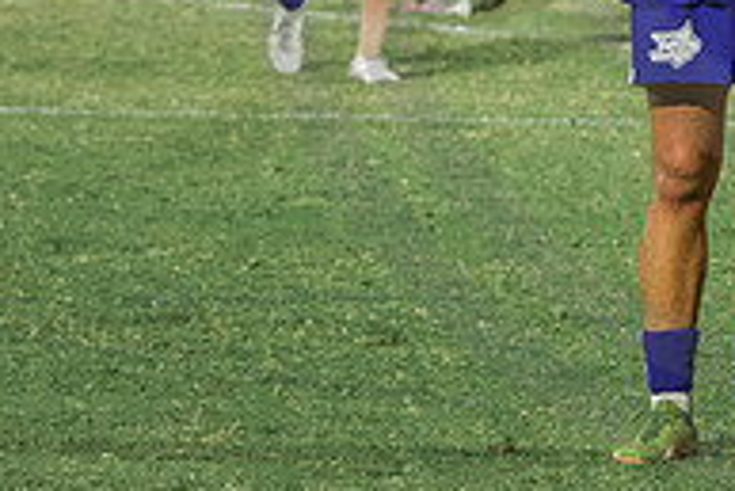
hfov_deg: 3.9
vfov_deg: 2.6
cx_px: 728
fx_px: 10706
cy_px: -194
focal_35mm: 524
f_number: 4
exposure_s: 1/200
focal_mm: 90
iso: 2000
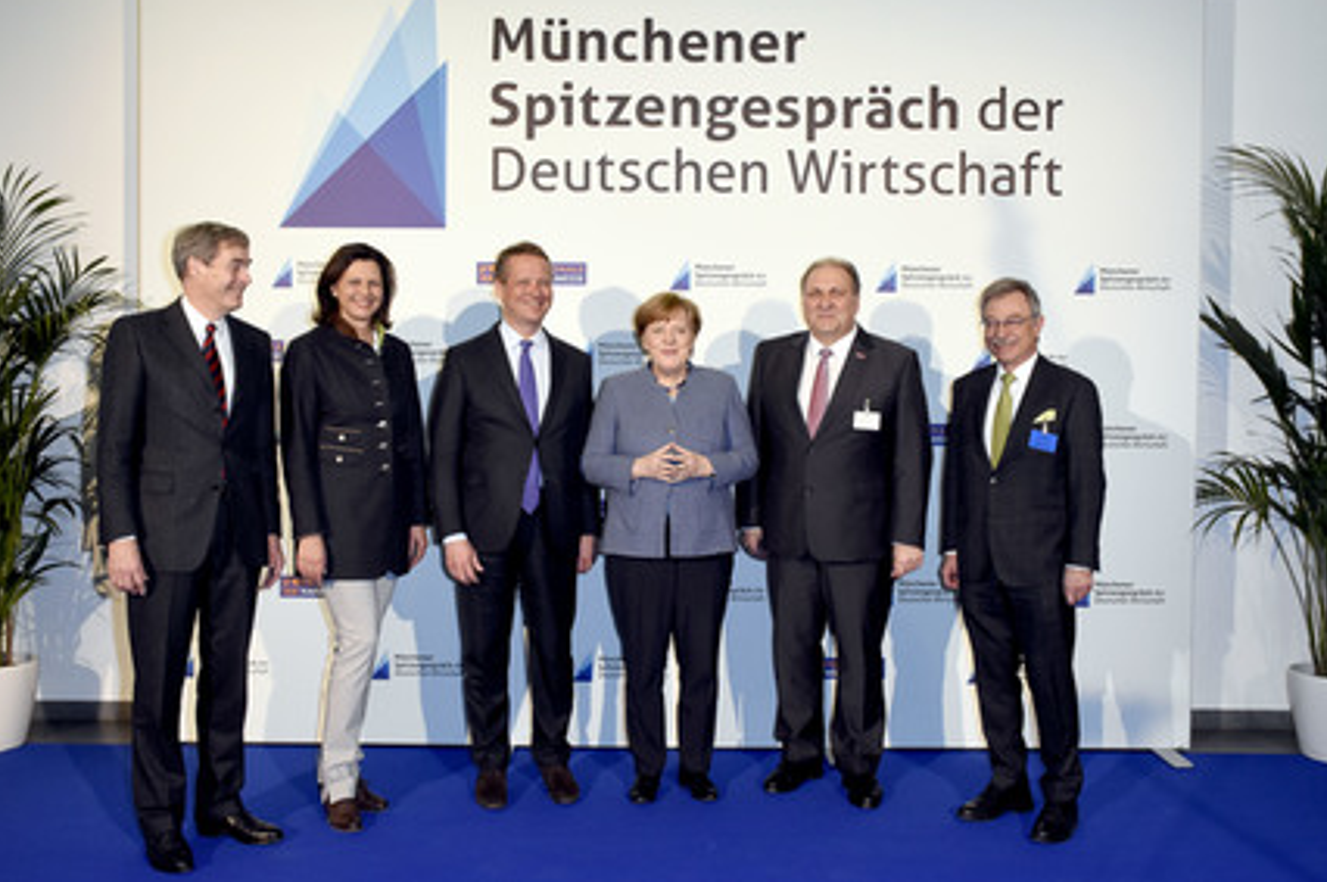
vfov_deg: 36.3
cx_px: 646
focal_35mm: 37
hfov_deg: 52.5
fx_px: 1345
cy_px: 424
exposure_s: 1/160
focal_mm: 23
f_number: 6.3
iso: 1600
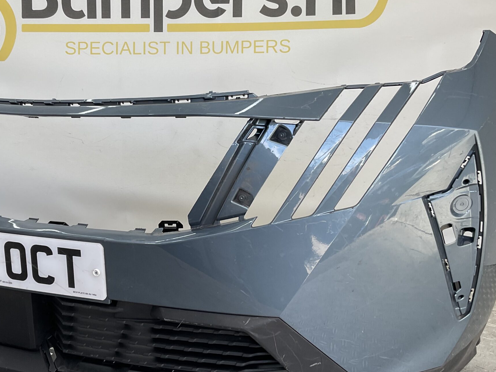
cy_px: 191
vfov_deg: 33.6
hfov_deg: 43.5
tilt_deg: -7.9
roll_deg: -1.7
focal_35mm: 43
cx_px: 189
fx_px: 616
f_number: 1.8
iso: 16
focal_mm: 3
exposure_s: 1/132
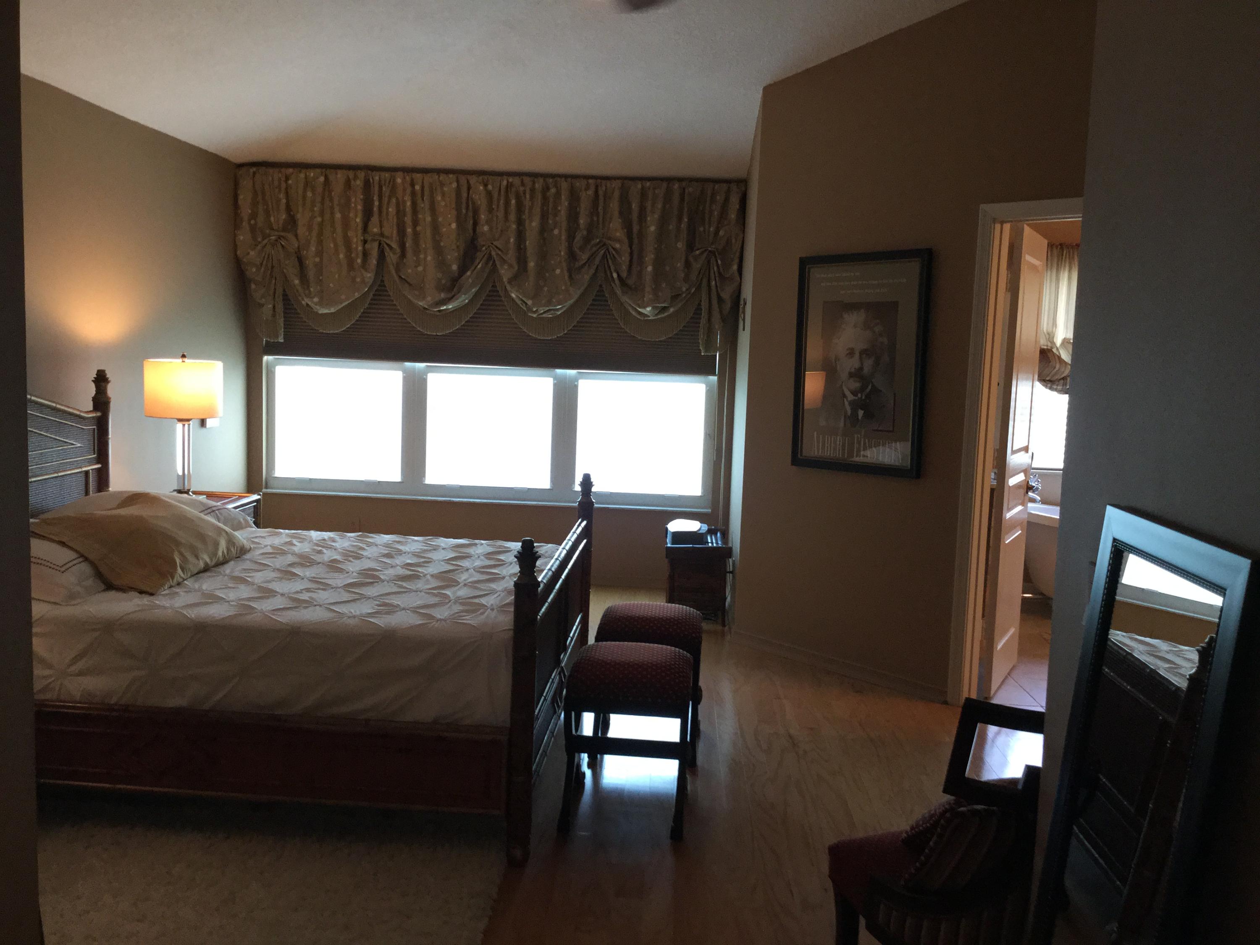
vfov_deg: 45.4
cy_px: 472
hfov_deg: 58.4
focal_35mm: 31
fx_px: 1128
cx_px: 630
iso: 125
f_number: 2.4
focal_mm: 3.3
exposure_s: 1/30
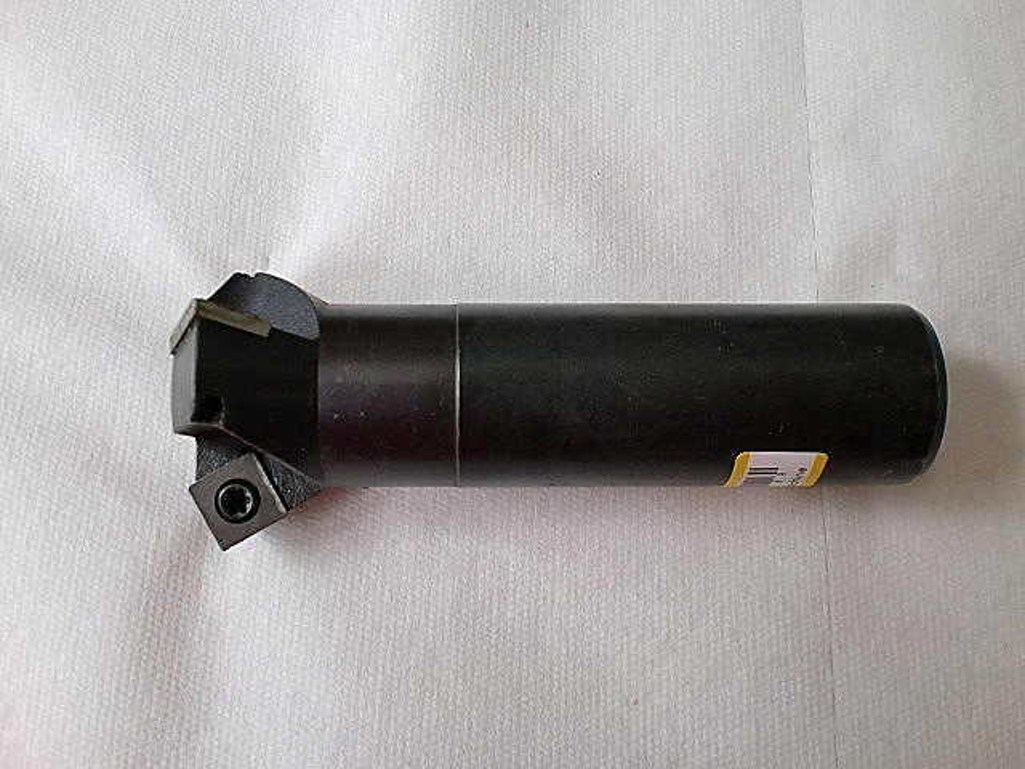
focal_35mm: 35
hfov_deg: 52.6
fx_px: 1036
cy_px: 384
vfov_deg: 40.7
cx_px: 512
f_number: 3.1
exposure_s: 1/60
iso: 160
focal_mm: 6.3
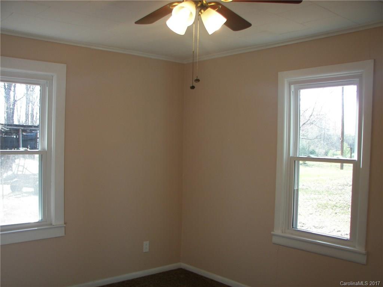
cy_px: 144
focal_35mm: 36
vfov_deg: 39.7
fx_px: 398
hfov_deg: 51.4
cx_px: 192
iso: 50
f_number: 2.8
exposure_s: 1/50
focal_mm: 6
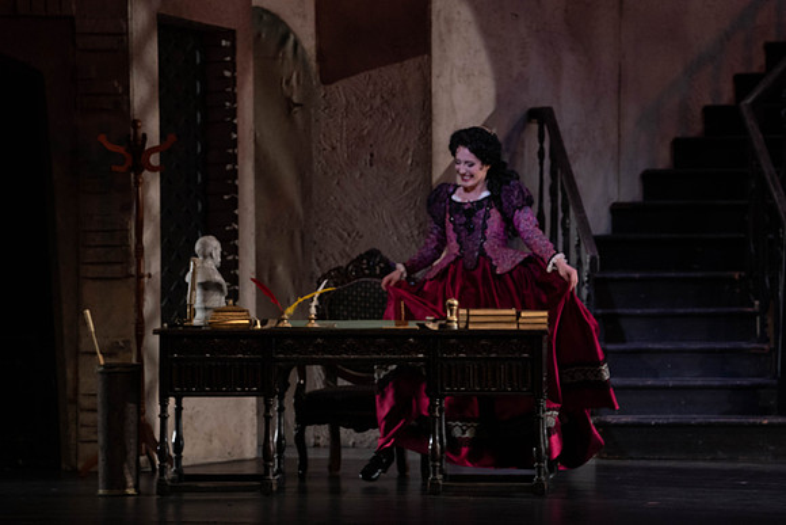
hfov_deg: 10.3
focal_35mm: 200
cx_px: 393
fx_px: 4367
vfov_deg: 6.9
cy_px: 262
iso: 3200
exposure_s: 1/250
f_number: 7.1
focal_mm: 200
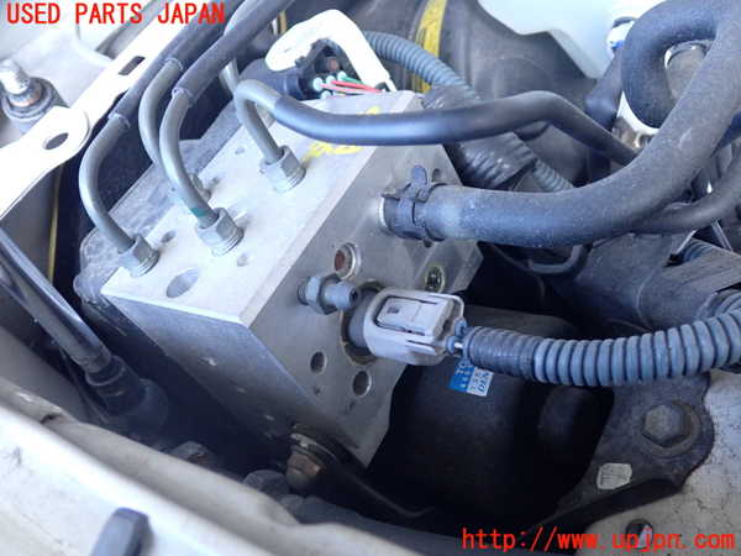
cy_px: 278
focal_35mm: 32
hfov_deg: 56.8
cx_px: 370
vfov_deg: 44.2
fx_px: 685
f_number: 2.4
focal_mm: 5.79
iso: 800
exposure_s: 1/125
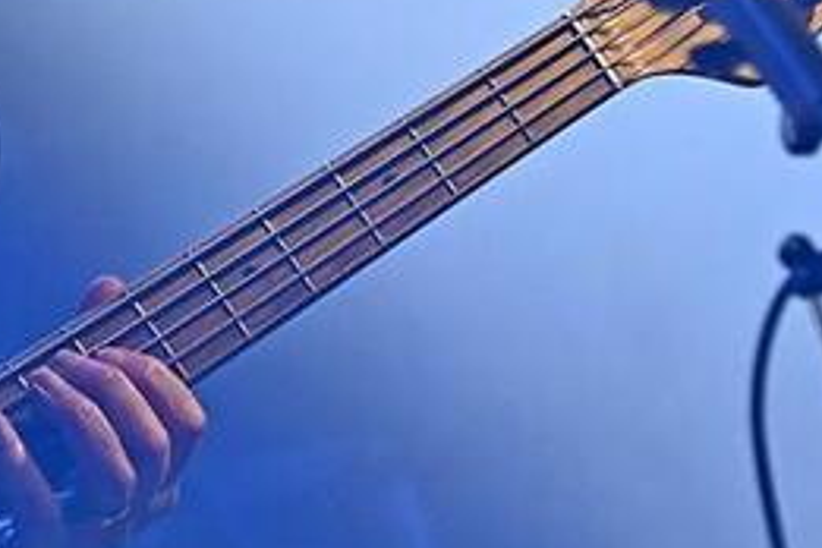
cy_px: -17
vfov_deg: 0.9
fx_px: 34681
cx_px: -302
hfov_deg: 1.4
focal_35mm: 1519
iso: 8000
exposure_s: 1/200
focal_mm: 400
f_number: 10
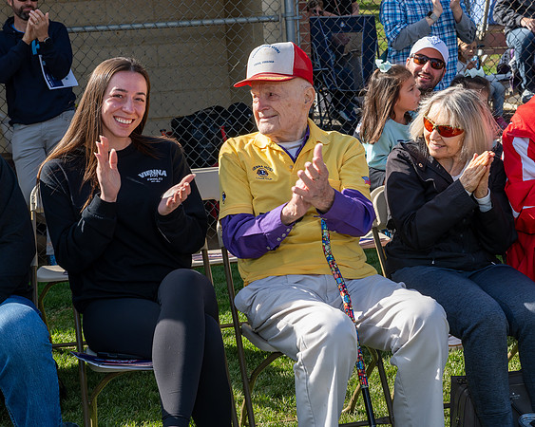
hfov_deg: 33.6
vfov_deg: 27.1
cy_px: 180
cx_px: 245
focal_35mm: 56
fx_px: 886
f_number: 8
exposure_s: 1/250
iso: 160
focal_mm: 43
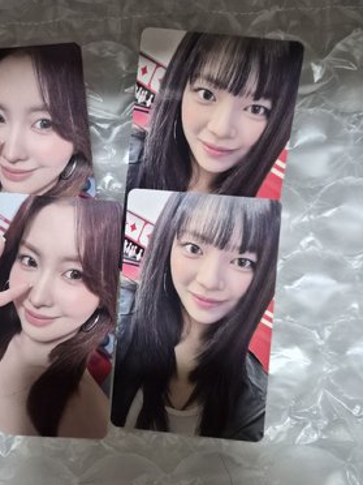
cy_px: 211
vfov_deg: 55.2
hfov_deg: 42.4
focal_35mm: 33
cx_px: 125
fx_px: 461
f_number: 1.8
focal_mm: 5.4
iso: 1600
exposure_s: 1/120
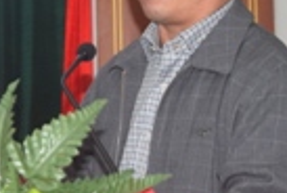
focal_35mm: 142
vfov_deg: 9.6
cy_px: -34
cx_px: 15
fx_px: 1135
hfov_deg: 14.2
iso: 800
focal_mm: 26
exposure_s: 1/100
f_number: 5
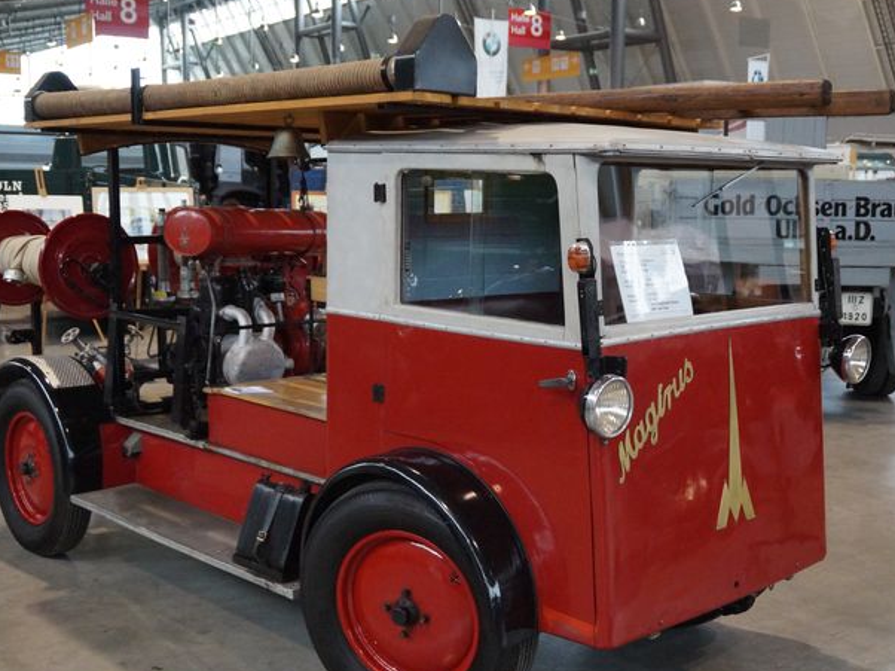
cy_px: 373
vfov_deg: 31.5
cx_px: 485
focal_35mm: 46
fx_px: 1189
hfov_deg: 41.2
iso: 2500
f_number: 4
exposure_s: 1/160
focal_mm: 24
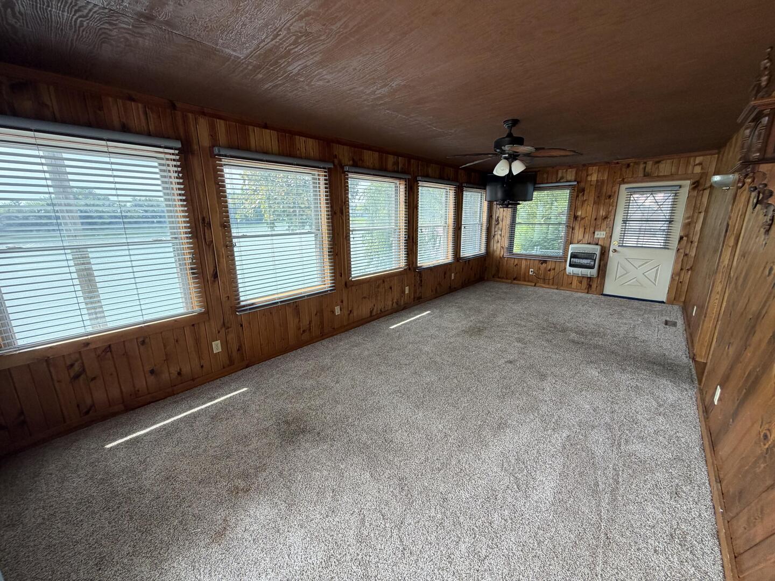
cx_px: 388
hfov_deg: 102.1
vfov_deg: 85.7
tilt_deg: -11.4
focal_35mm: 14
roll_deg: +0.6
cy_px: 290
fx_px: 313
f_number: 2.2
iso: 80
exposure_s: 1/121
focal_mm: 2.22
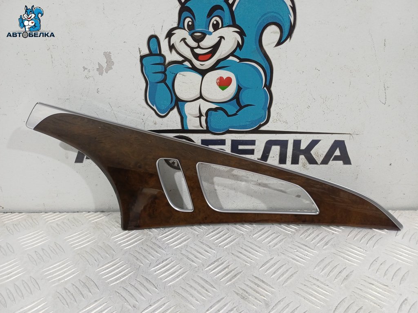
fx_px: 302
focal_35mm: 25
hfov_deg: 69.4
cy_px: 156
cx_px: 209
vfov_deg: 54.9
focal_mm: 4.65
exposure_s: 1/50
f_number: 1.8
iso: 125
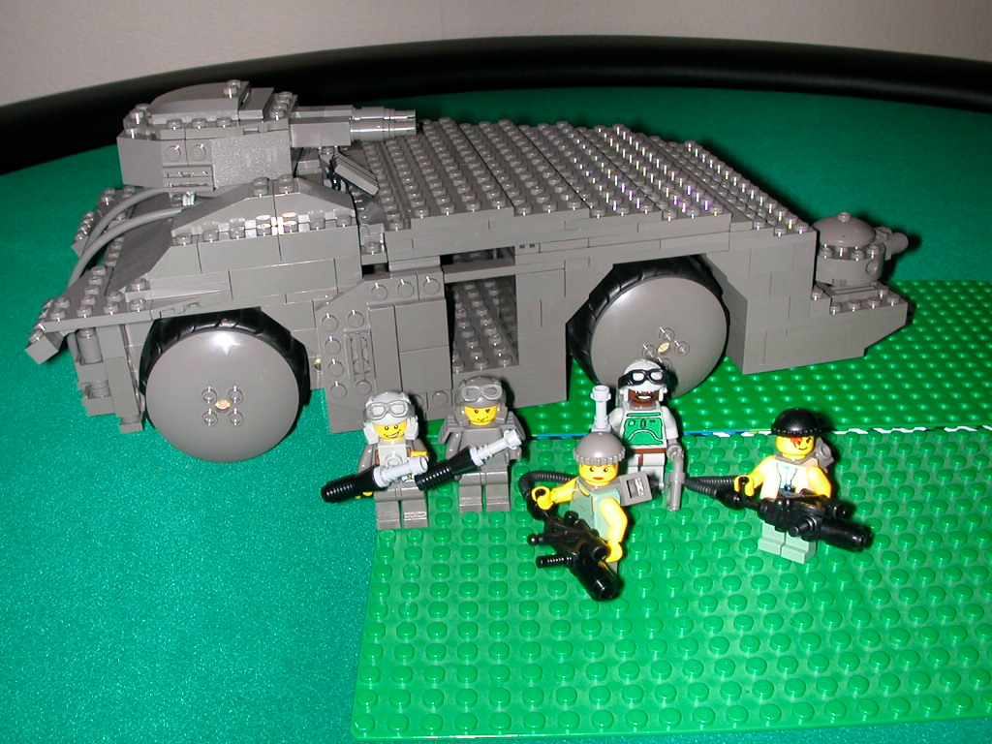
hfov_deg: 50.1
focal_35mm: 37
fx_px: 1060
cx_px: 496
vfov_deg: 38.7
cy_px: 372
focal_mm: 5.6
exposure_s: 1/59.9
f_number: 4.5
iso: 100
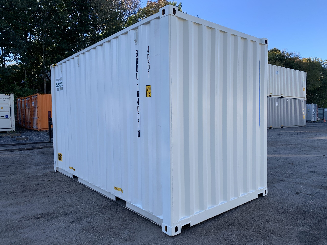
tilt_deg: -1.8
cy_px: 122
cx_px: 164
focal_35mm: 26
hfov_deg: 67.3
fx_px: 246
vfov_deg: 53.1
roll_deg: +1.5
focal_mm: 4.25
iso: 25
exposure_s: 1/552
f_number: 1.8
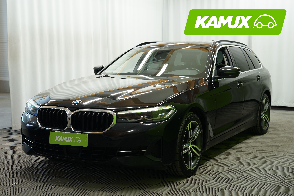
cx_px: 147
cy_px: 98
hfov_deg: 35.6
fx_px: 457
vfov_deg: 24.2
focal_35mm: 56
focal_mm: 56
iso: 500
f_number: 5.6
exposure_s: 1/15
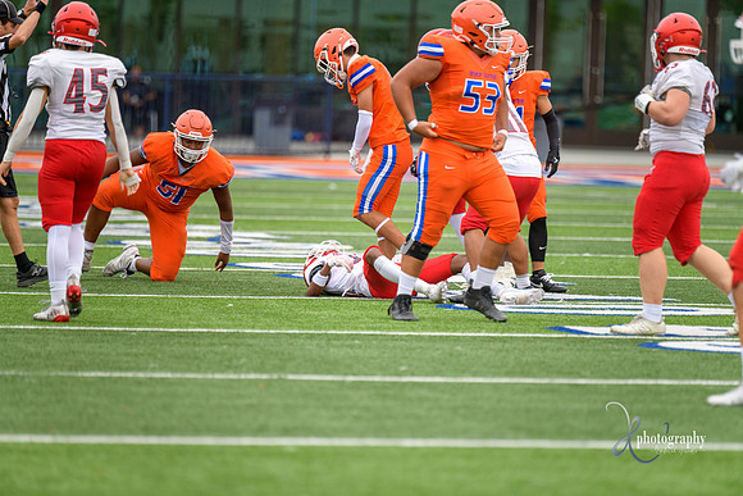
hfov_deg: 6.9
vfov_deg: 4.6
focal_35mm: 300
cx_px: 372
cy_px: 248
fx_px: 6193
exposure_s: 1/500
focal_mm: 300
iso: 250
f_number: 2.8
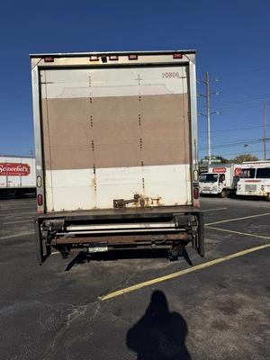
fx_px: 250
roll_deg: +1.8
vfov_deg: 71.6
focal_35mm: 24
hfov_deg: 56.8
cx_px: 135
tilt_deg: +1.2
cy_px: 180
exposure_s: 1/11905
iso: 80
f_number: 1.78
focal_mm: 6.76
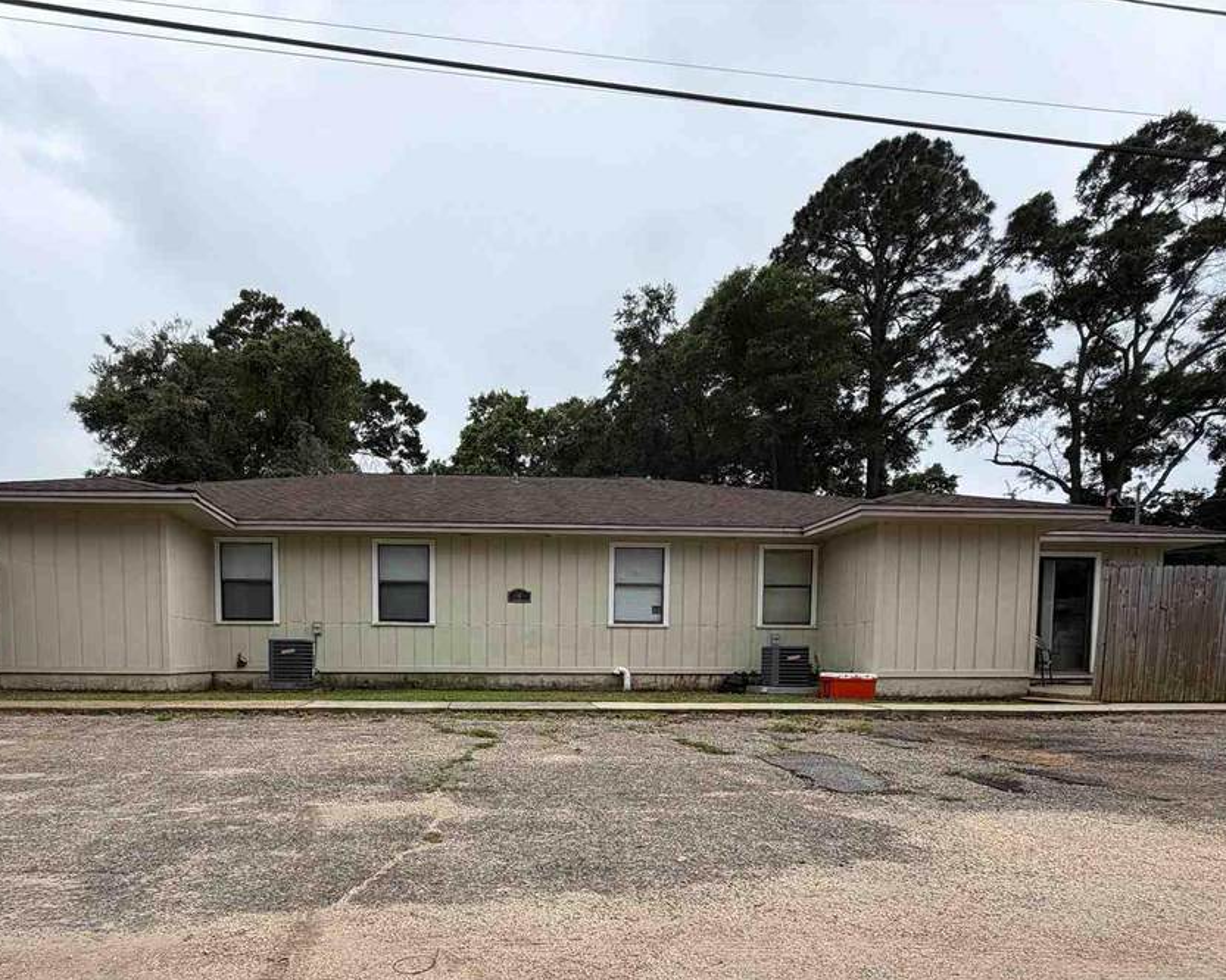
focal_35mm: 21
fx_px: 762
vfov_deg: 62.7
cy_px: 702
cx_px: 508
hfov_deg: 77.0
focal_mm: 2.22
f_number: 2.2
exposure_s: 1/502
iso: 40
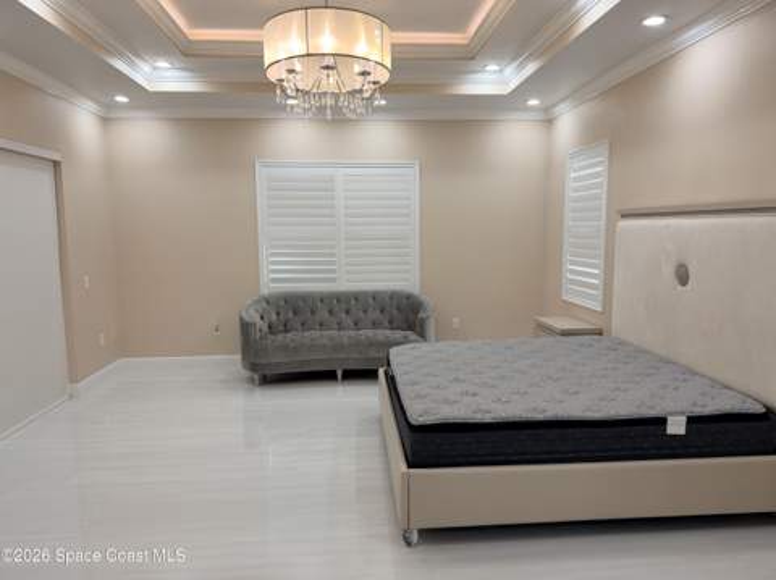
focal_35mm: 24
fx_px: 537
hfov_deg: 71.7
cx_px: 388
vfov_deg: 56.7
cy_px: 290
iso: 80
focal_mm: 6.76
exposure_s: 1/120
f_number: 1.78
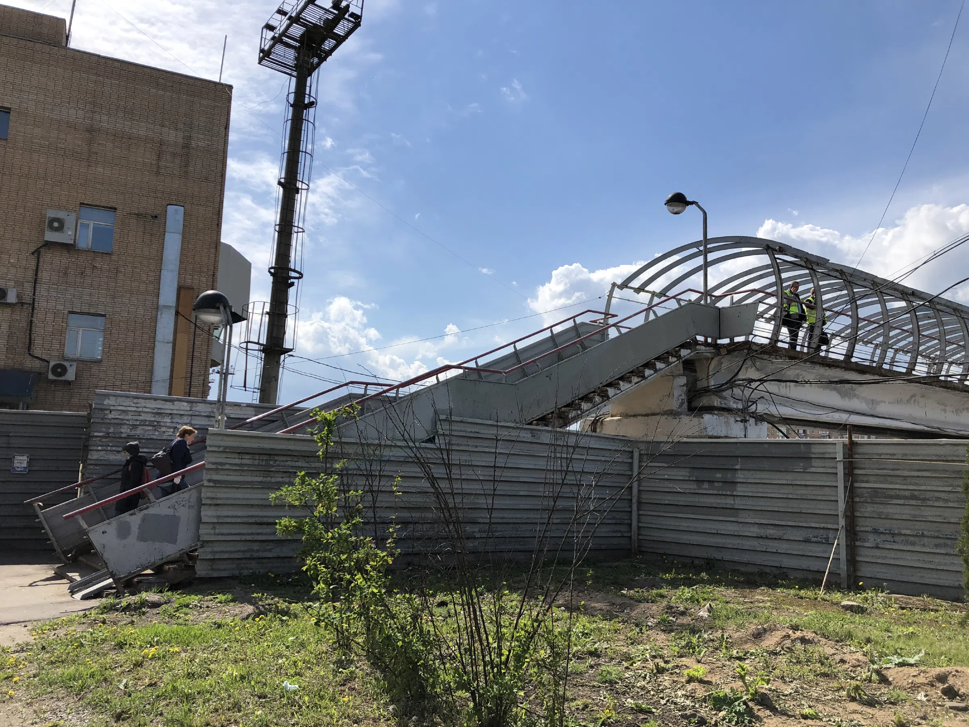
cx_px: 484
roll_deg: -0.7
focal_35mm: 28
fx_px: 784
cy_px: 364
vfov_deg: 49.7
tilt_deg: +7.3
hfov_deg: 63.4
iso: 20
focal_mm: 4
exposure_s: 1/3745
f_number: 1.8
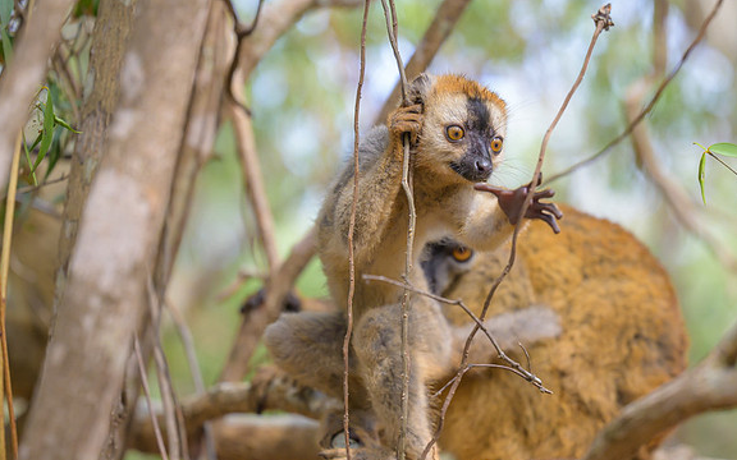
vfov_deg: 9.9
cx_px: 359
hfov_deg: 15.8
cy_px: 215
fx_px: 2651
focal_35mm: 132
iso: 1000
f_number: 2.8
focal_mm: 79
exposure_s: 1/1000
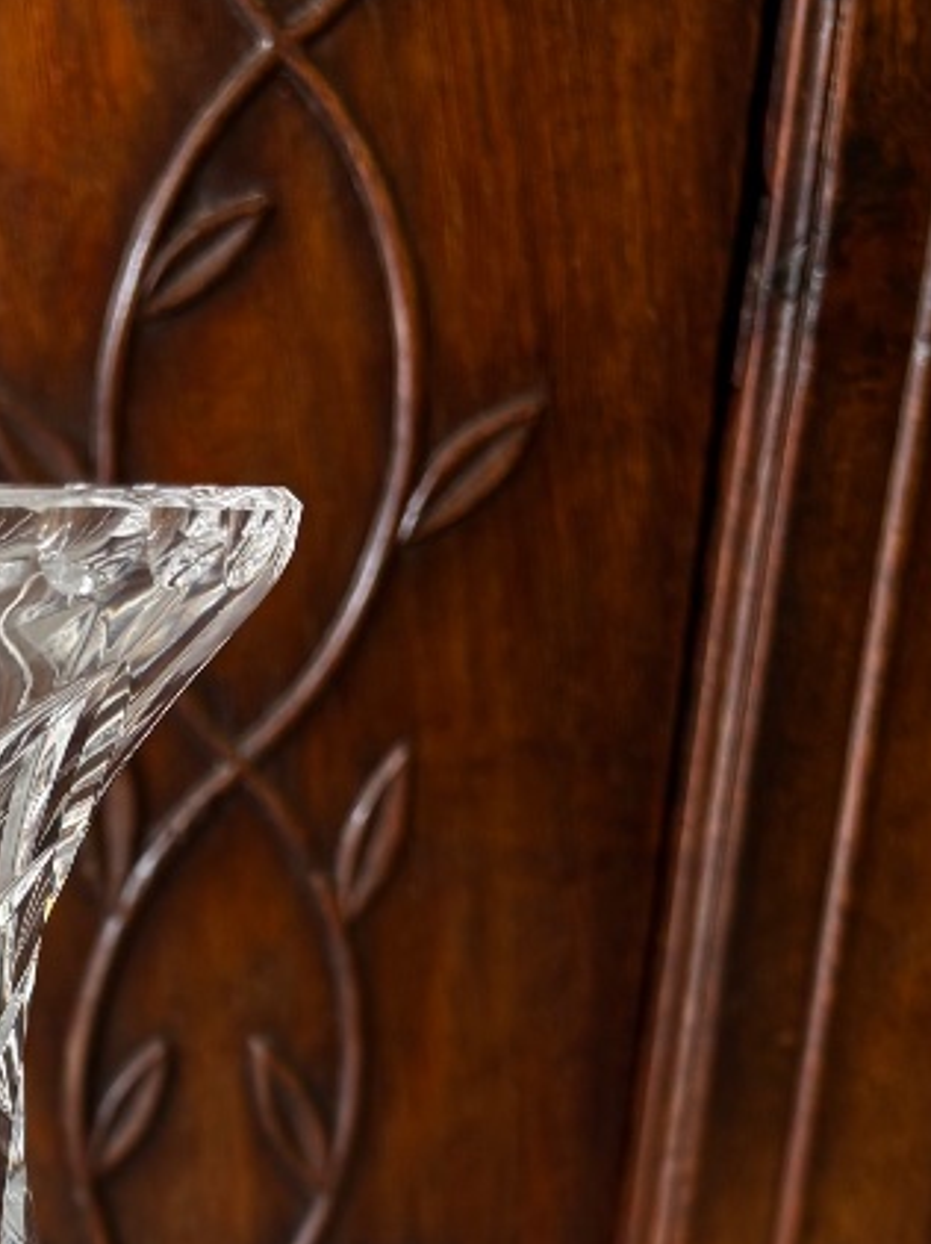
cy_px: 1465
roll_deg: -2.0
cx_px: -286
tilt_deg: -20.2
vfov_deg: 24.1
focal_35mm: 74
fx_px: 2656
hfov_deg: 18.5
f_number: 1.6
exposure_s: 1/100
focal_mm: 5.96
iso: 40
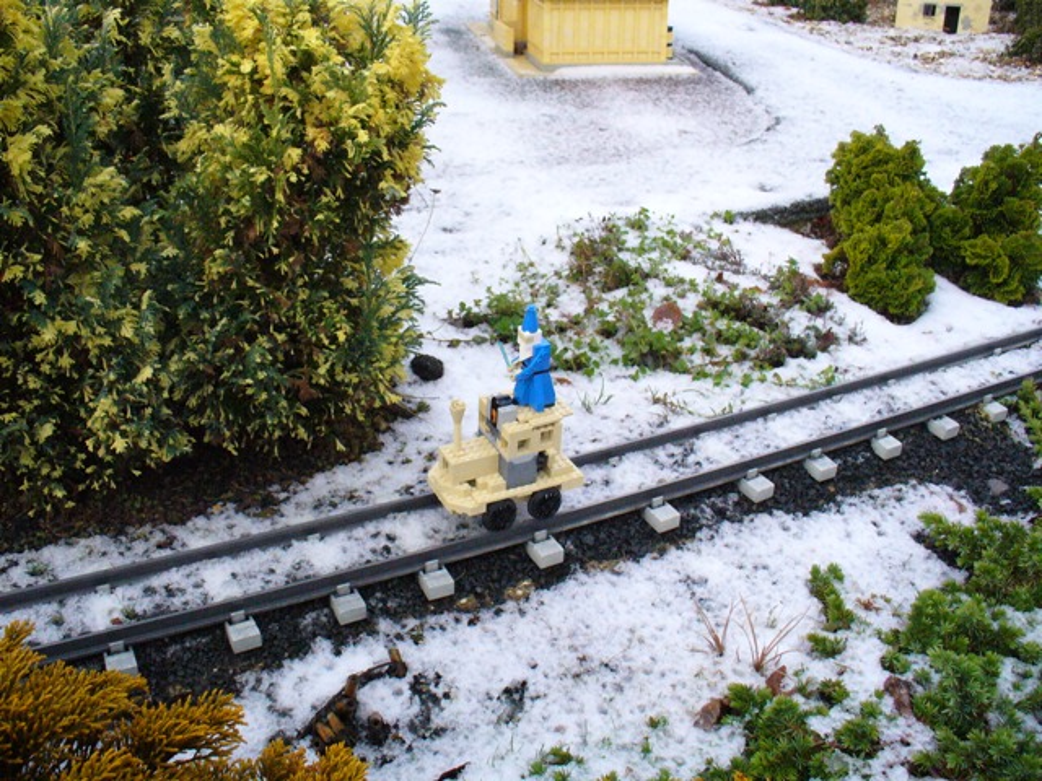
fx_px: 1114
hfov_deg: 50.1
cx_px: 521
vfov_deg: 38.7
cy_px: 390
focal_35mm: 37
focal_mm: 6.1
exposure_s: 1/1300
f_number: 2.8
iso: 400
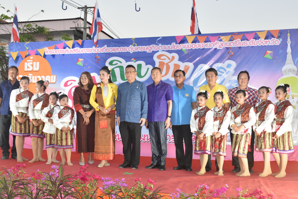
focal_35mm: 44
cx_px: 145
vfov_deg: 30.8
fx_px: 360
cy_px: 100
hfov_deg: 44.9
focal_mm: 27
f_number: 5.6
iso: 800
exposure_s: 1/125
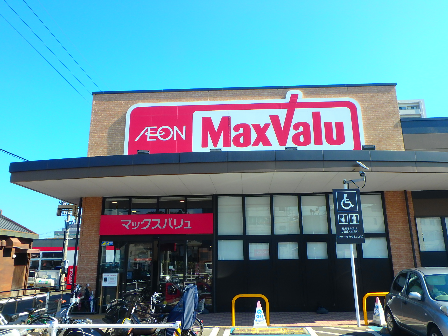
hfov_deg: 61.7
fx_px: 375
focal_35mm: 29
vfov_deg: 48.2
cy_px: 168
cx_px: 224
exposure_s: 1/400
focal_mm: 5.2
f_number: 4.6
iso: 125
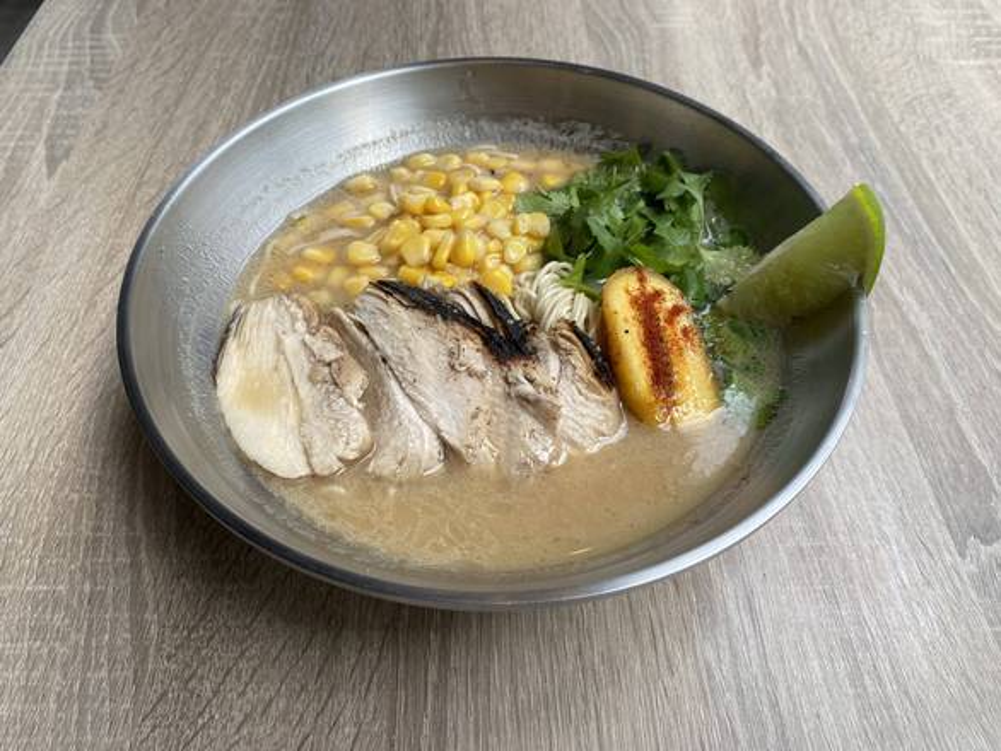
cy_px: 376
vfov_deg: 53.1
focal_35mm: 26
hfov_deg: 67.3
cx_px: 500
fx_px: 752
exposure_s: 1/393
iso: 32
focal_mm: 4.25
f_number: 1.8
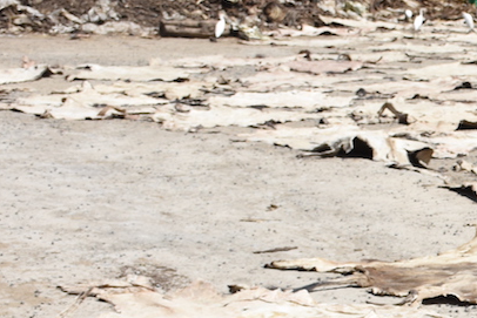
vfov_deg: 8.8
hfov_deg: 12.6
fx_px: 2054
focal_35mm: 155
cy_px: 312
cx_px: 716
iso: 125
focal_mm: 30
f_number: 7.1
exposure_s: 1/500
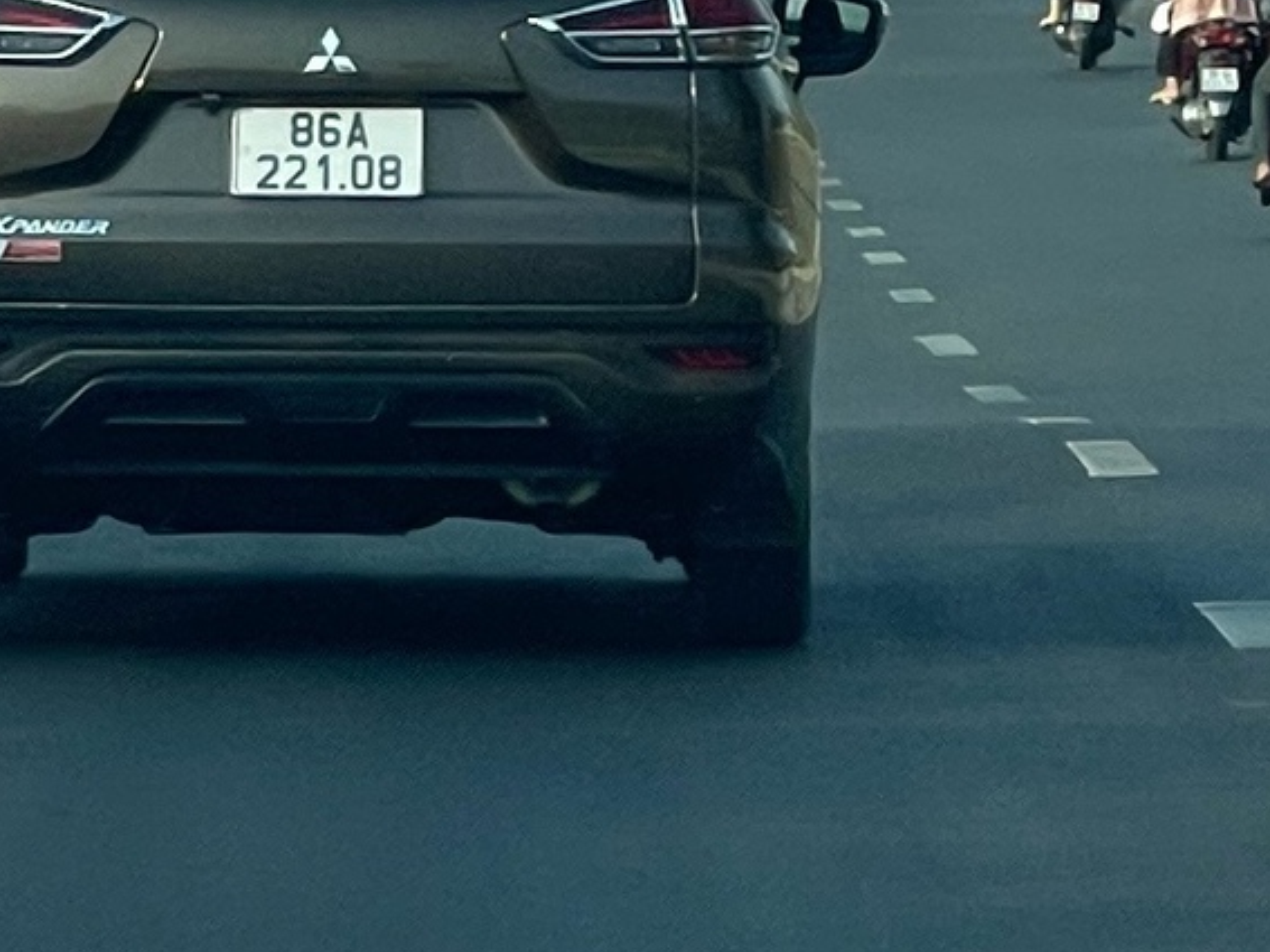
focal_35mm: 289
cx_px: 172
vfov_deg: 5.0
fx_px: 10601
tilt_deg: +5.9
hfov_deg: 6.8
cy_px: -970
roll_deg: +0.6
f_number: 2.2
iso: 20
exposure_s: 1/511
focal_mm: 7.5
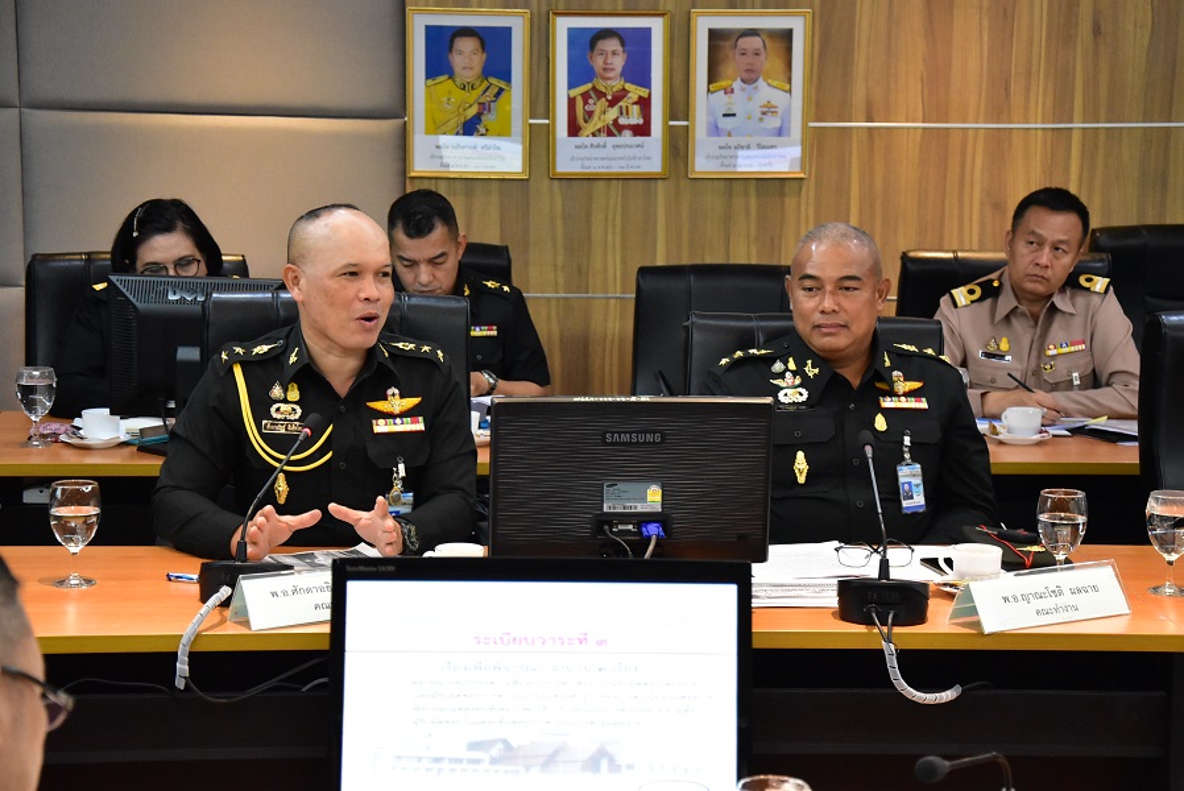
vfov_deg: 17.5
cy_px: 396
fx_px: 2567
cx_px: 592
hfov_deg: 26.0
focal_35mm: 78
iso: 3200
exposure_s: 1/80
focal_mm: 52
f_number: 5.6
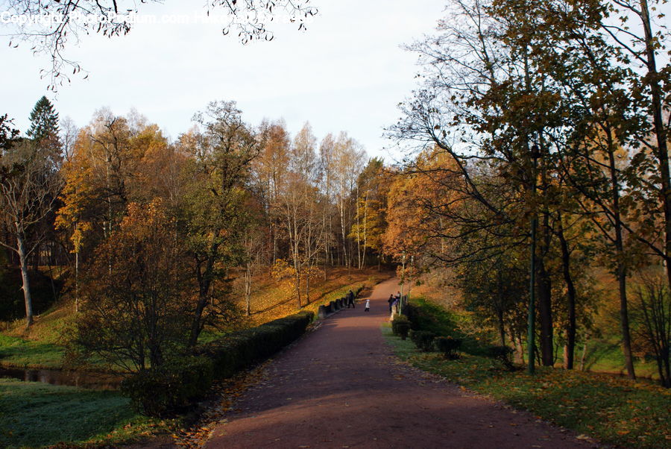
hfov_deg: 49.5
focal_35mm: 39
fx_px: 728
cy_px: 224
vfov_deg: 34.3
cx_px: 336
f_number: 6.3
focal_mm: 26
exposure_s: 1/80
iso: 100
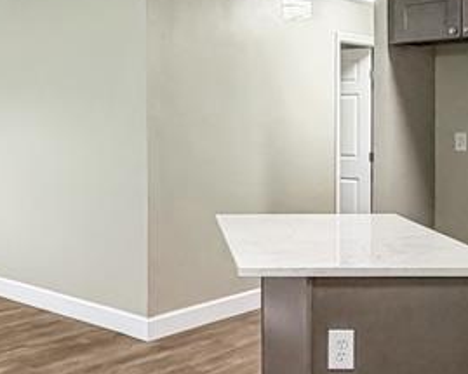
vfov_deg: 29.1
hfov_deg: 35.8
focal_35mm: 52
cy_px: 169
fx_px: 720
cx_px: 174
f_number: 2.2
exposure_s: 1/60
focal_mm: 2.22
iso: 200
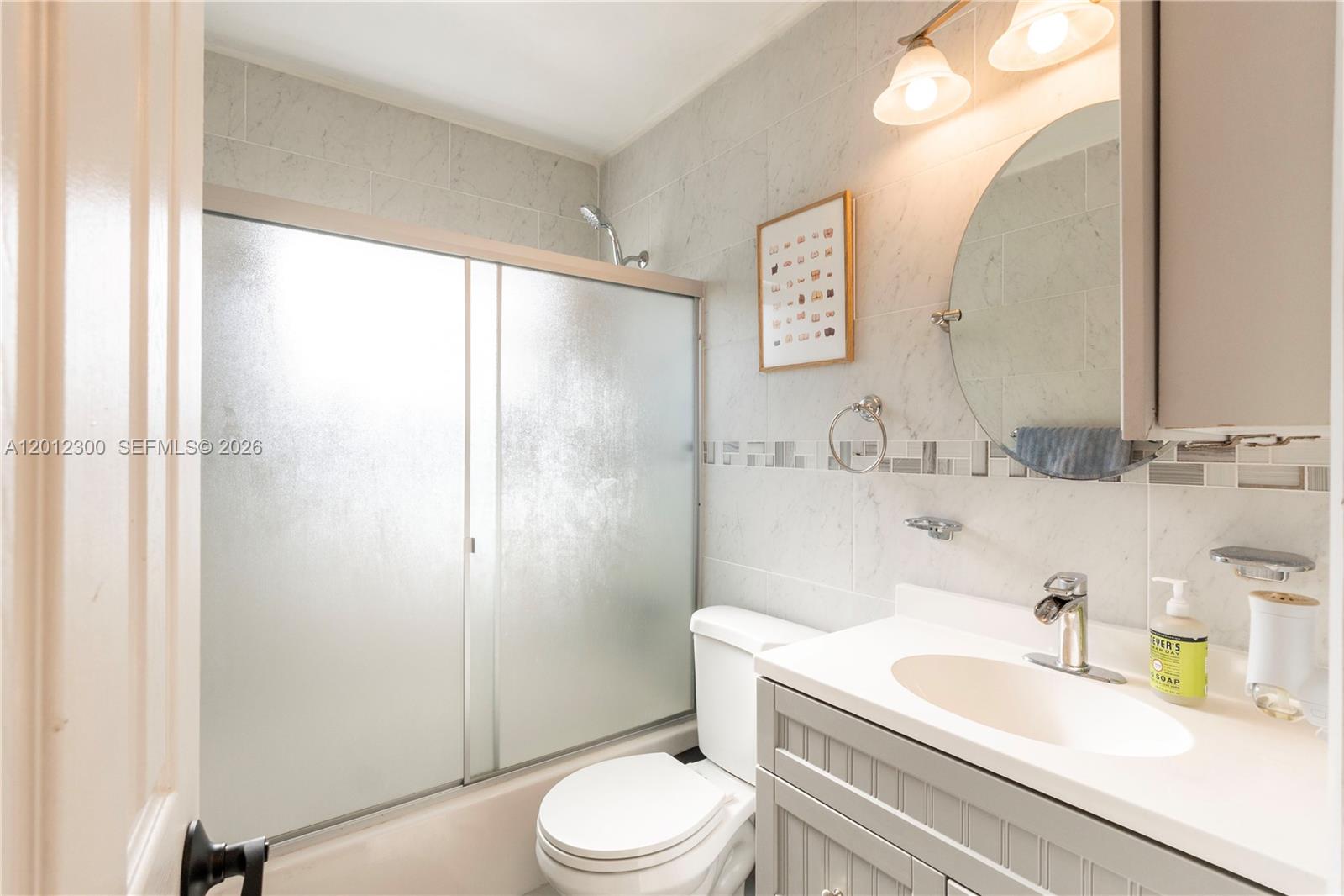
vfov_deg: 72.0
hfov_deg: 95.0
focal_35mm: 16
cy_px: 448
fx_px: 616
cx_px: 672
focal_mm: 11
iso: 250
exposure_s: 1/60
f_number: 7.1
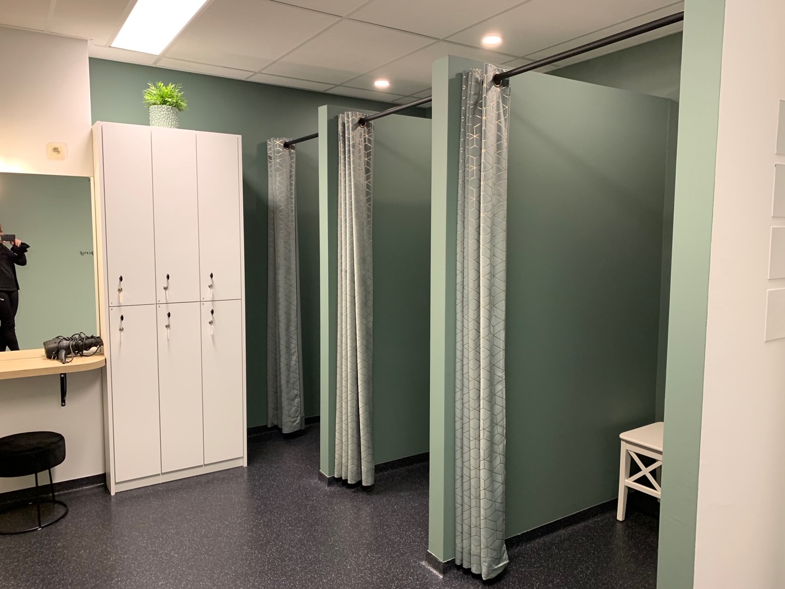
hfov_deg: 67.3
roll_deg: -0.3
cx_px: 392
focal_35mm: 26
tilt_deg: -2.6
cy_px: 294
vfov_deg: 53.1
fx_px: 590
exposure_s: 1/50
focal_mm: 4.25
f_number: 1.8
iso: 200
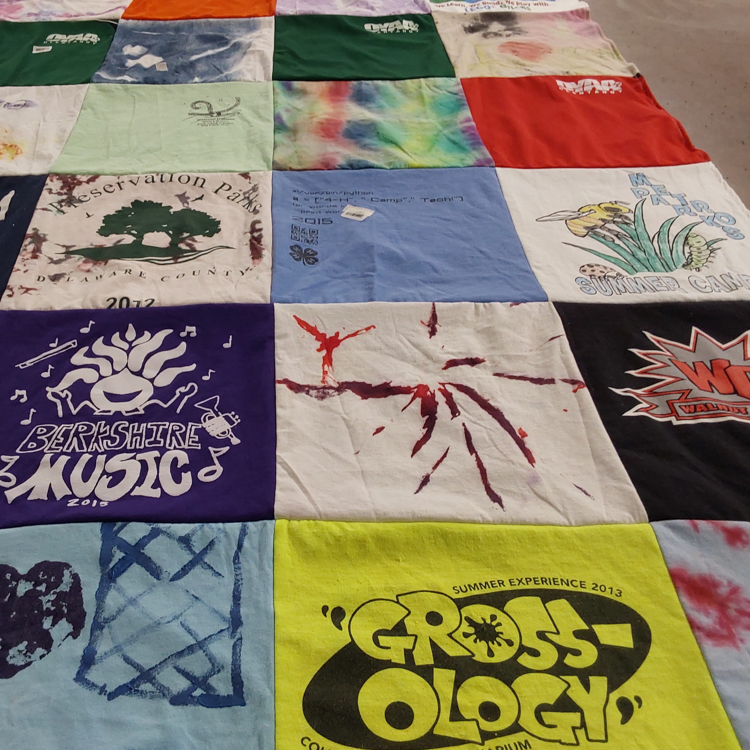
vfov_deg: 48.5
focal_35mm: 34
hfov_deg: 48.0
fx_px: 833
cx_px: 280
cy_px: 373
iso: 80
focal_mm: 2.91
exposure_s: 1/60
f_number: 1.9
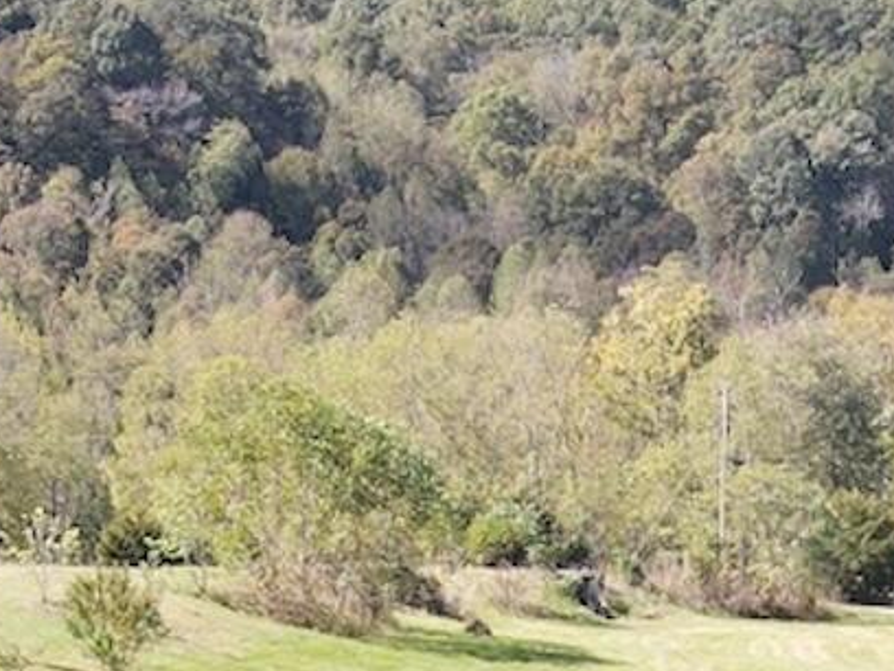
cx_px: 703
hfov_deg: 17.3
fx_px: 2918
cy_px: 1531
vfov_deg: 11.3
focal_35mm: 113
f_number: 2.8
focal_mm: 4.5
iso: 100
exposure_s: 1/160
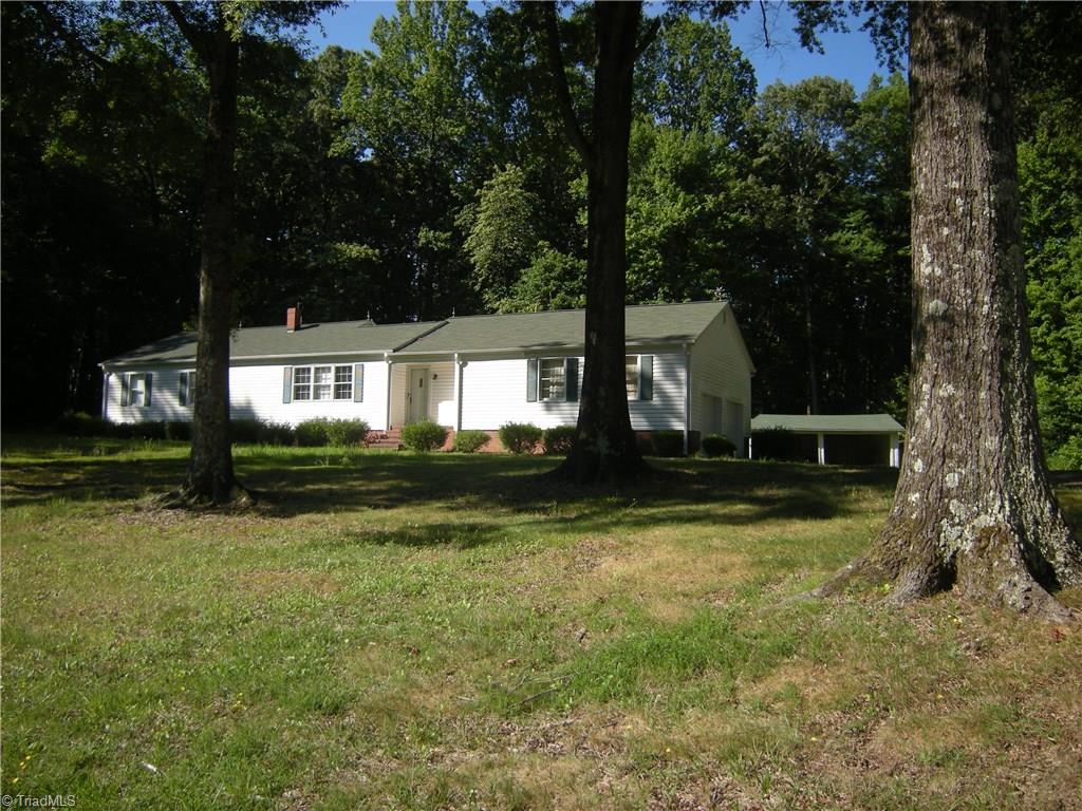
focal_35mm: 28
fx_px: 875
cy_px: 406
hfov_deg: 63.4
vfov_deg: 49.7
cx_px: 541
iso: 64
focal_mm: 4.7
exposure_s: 1/182
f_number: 5.6
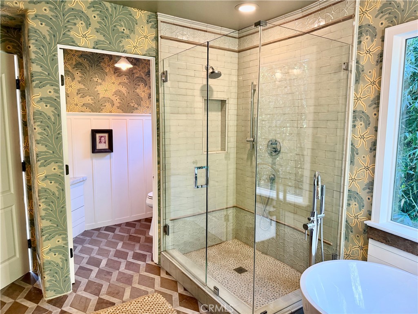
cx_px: 209
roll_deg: -0.3
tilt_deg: -7.5
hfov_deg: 71.6
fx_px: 290
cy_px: 157
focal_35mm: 24
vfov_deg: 56.8
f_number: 1.78
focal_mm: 6.76
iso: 200
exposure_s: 1/60
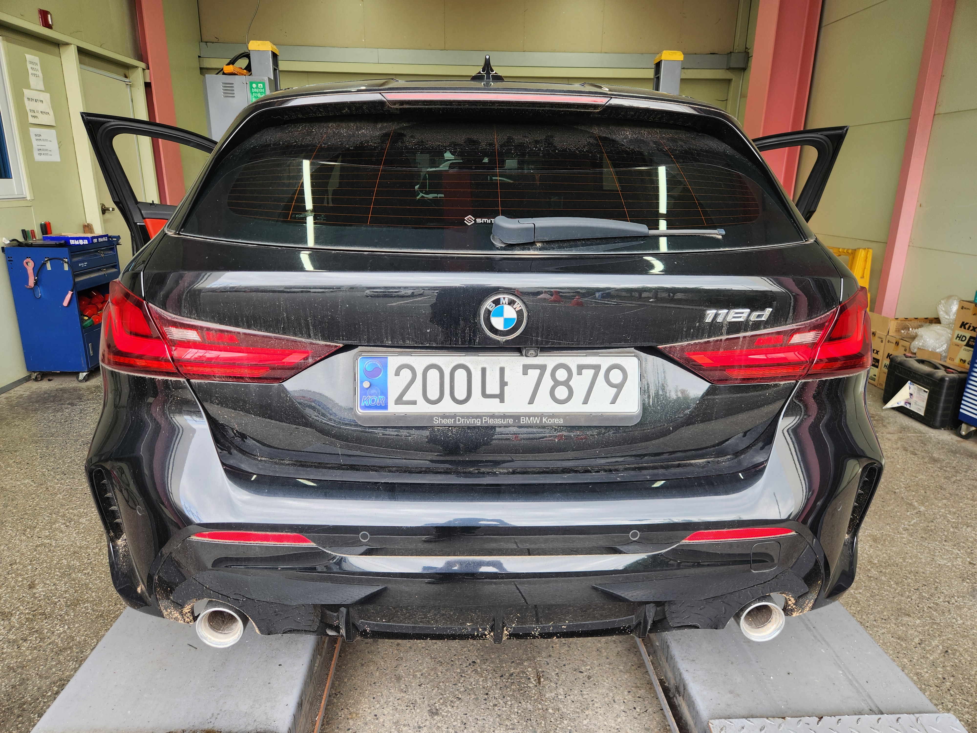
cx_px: 488
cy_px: 366
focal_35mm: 23
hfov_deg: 73.9
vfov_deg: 58.9
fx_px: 649
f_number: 1.8
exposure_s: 1/120
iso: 32
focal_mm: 5.4
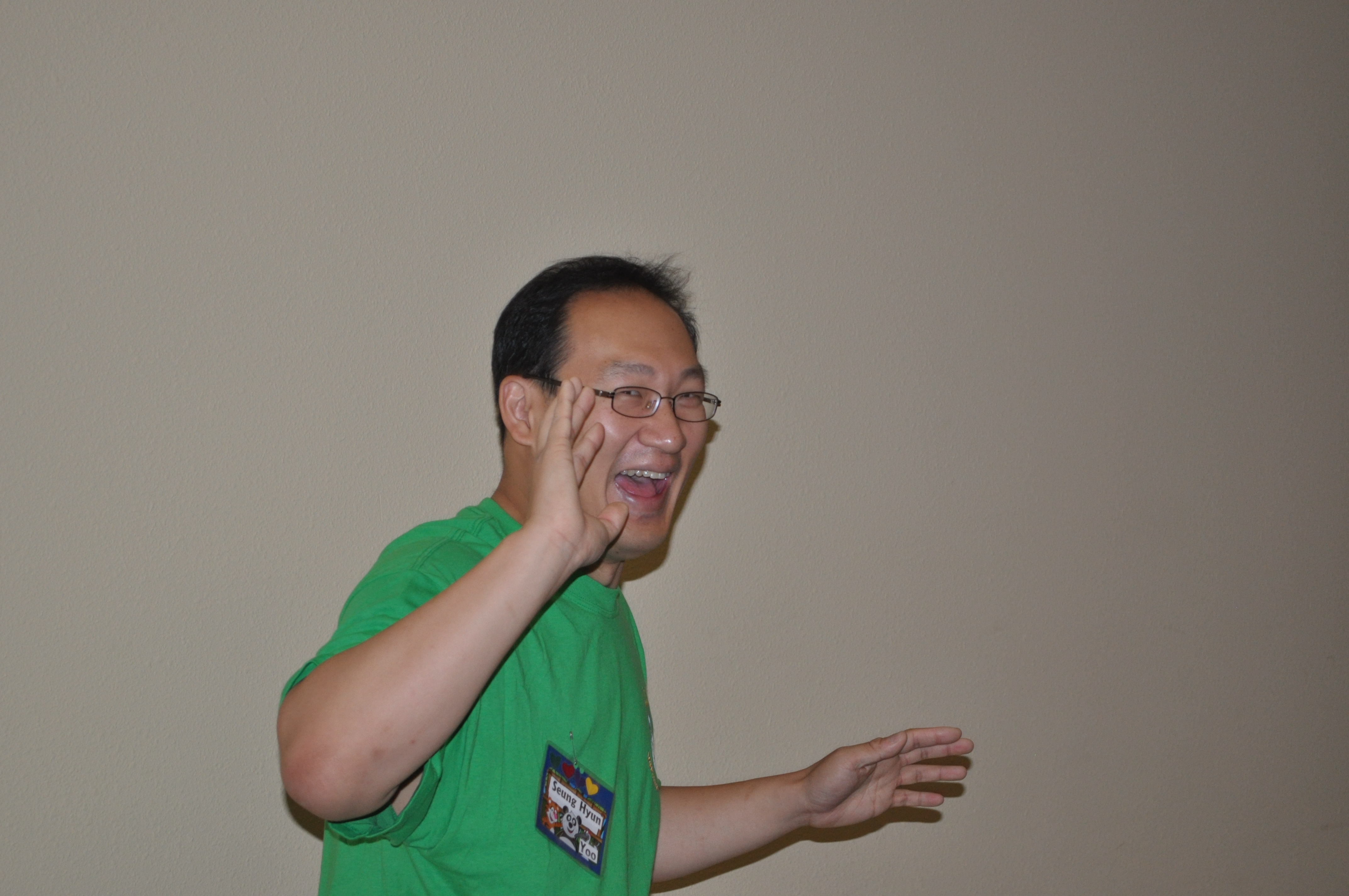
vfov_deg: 16.5
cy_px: 448
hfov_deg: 24.6
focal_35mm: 82
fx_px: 3088
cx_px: 674
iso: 800
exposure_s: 1/60
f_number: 5.6
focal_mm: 55
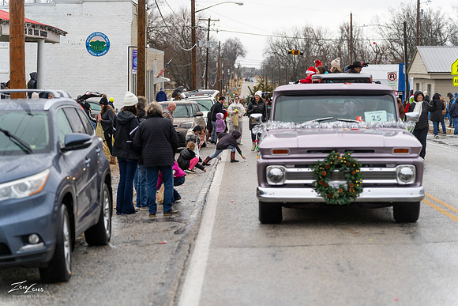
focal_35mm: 86
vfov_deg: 15.9
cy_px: 153
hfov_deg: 23.6
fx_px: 1094
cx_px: 229
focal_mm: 86
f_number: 2.8
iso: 250
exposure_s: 1/640
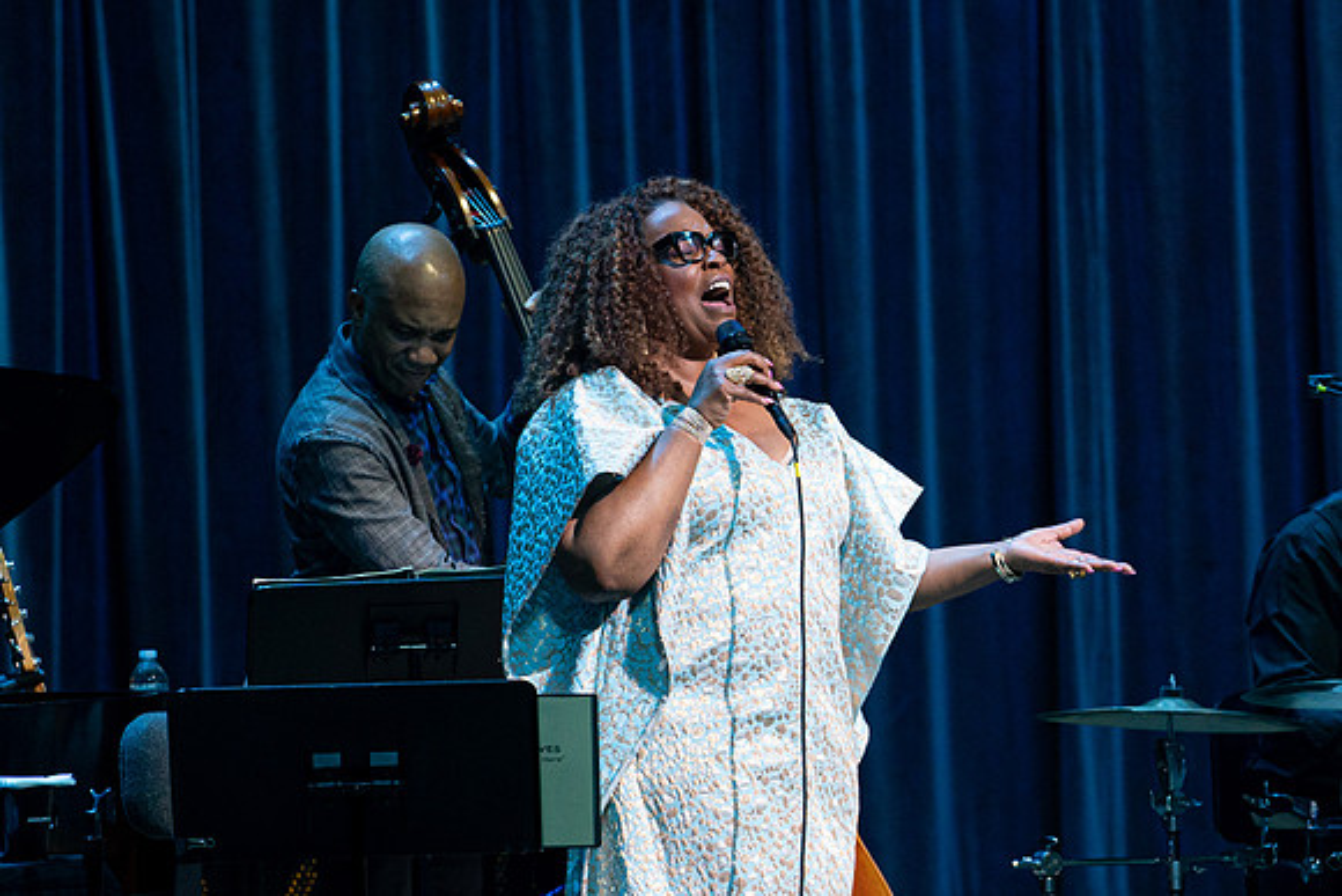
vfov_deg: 4.1
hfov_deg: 6.1
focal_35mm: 338
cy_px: 684
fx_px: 12604
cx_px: 687
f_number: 5.6
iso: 2500
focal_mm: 200
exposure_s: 1/320
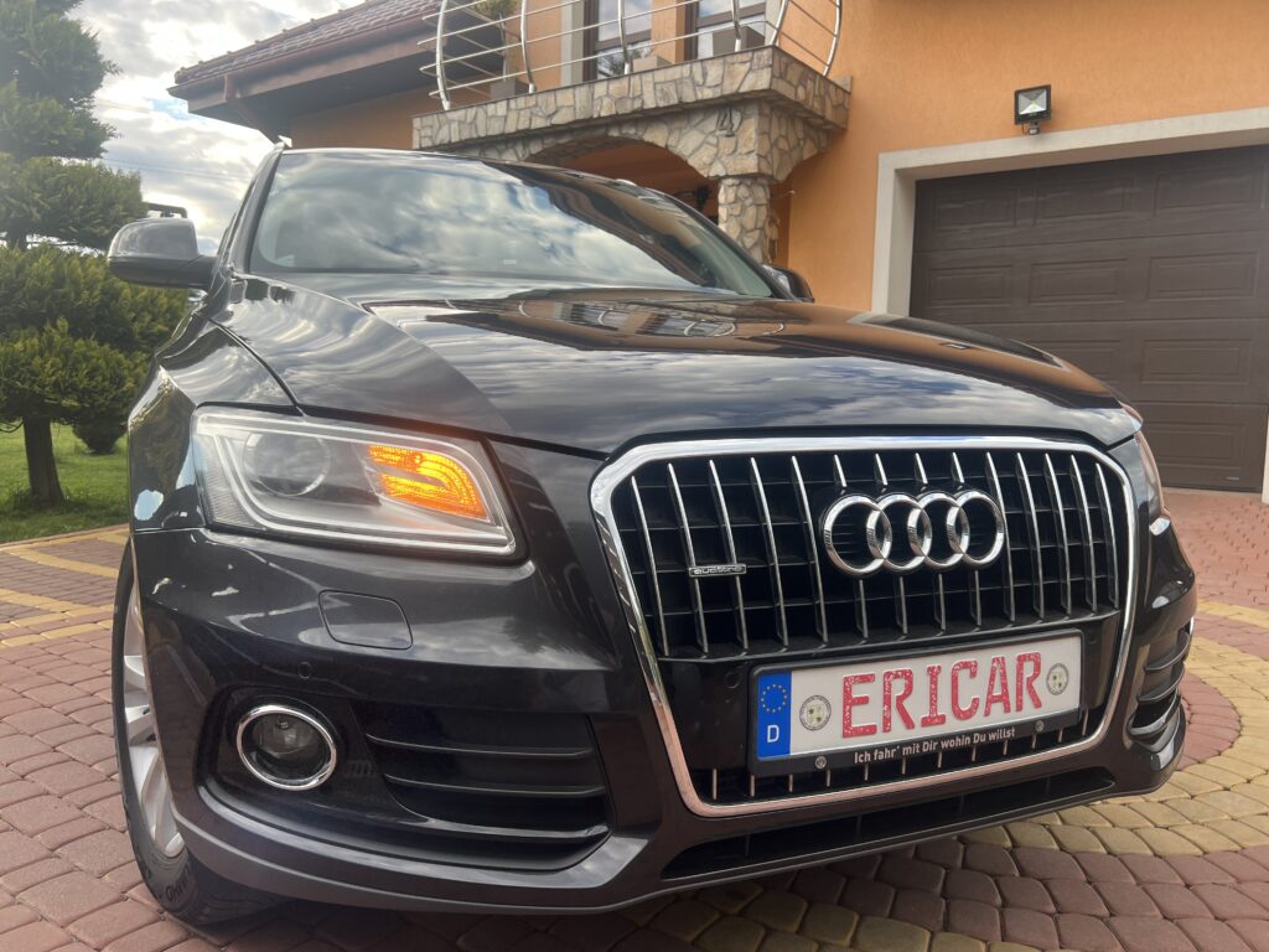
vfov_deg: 53.1
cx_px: 634
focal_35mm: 26
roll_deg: -1.3
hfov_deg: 67.3
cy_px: 476
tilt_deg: -4.8
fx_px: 953
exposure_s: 1/513
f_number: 1.5
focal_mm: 5.7
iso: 50
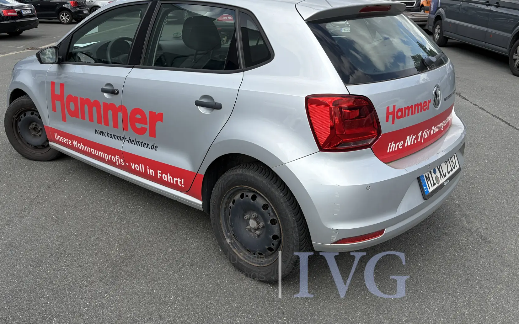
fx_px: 453
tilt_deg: -15.1
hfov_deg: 59.5
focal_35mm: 32
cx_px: 229
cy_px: 117
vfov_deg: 39.1
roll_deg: +0.6
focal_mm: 5.96
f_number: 1.6
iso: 50
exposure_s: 1/2012
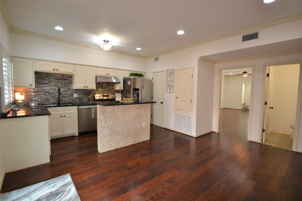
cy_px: 100
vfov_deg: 77.3
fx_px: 126
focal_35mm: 15
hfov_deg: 100.4
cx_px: 151
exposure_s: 1/60
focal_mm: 10
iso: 450
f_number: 3.5
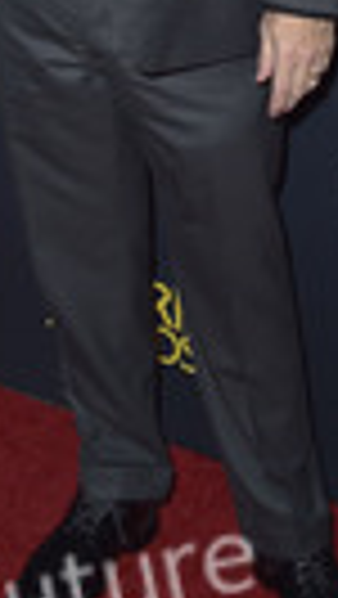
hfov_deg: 11.0
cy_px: -31
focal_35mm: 110
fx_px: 1749
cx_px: 174
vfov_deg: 18.8
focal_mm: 35
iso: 250
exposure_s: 1/250
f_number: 6.3
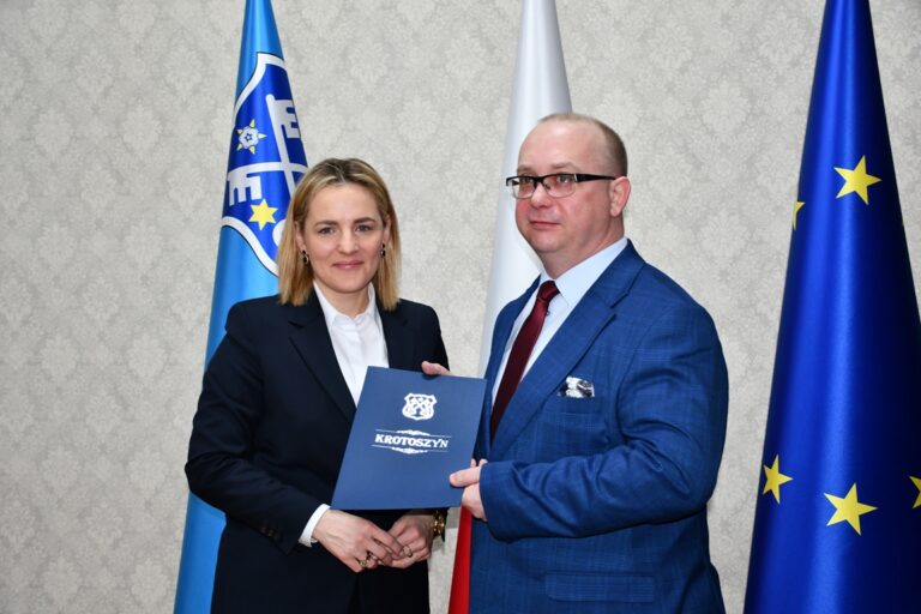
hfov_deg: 43.6
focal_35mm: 45
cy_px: 307
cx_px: 460
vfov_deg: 29.9
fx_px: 1151
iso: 400
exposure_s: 1/60
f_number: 4
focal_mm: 30
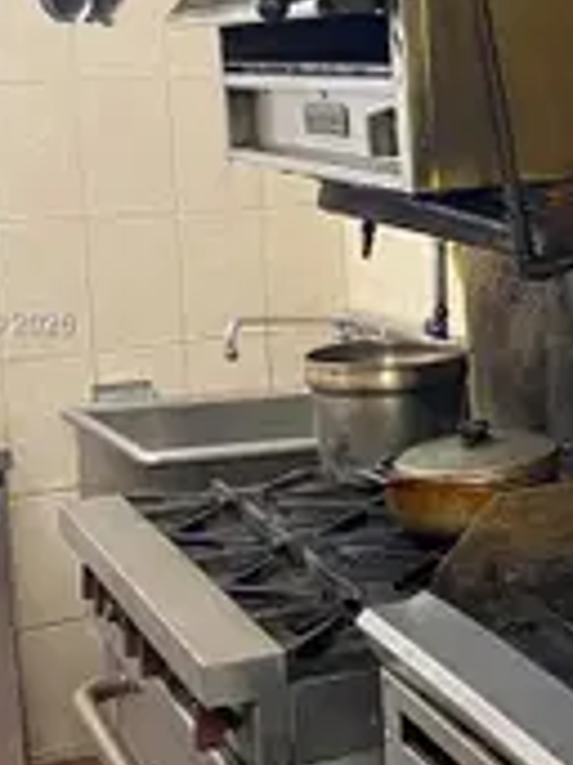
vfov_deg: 24.1
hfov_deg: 17.7
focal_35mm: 81
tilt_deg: -7.3
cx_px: 600
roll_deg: +0.7
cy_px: 324
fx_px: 1790
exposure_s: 1/40
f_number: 1.8
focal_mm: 4.25
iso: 320
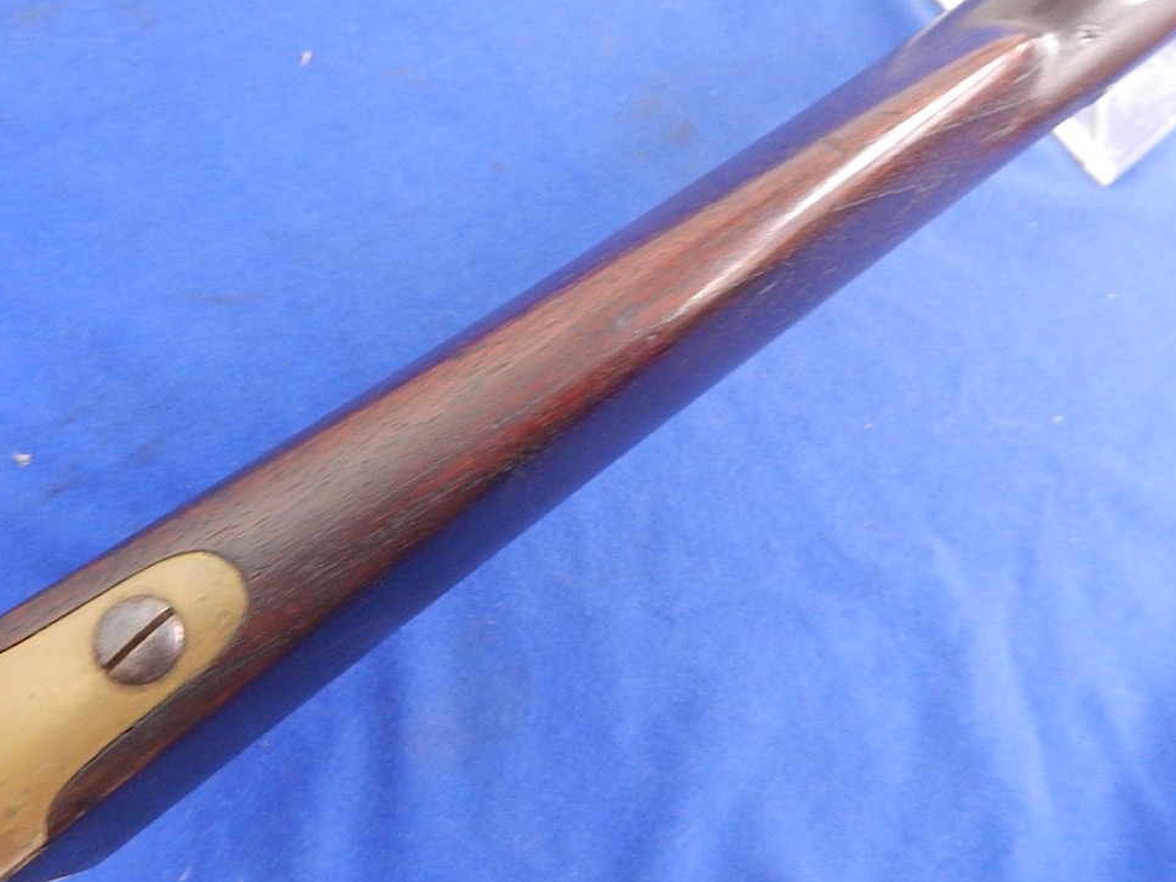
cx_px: 515
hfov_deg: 61.5
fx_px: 985
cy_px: 376
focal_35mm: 29
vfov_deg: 48.1
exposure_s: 1/8
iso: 450
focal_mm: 4
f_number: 3
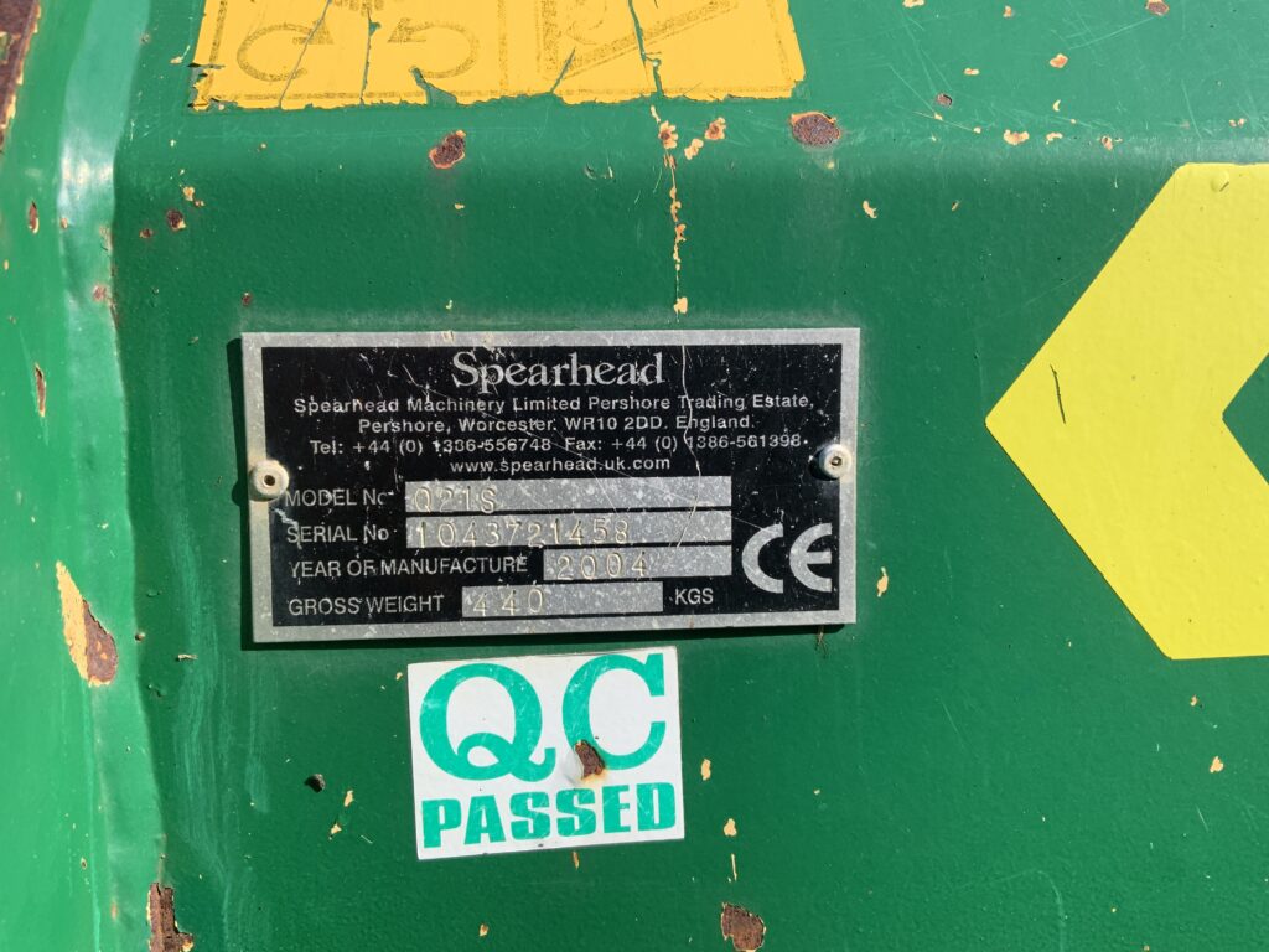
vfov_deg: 48.2
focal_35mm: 29
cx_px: 634
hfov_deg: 61.7
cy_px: 476
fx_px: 1063
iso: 16
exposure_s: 1/1279
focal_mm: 3
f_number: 1.8
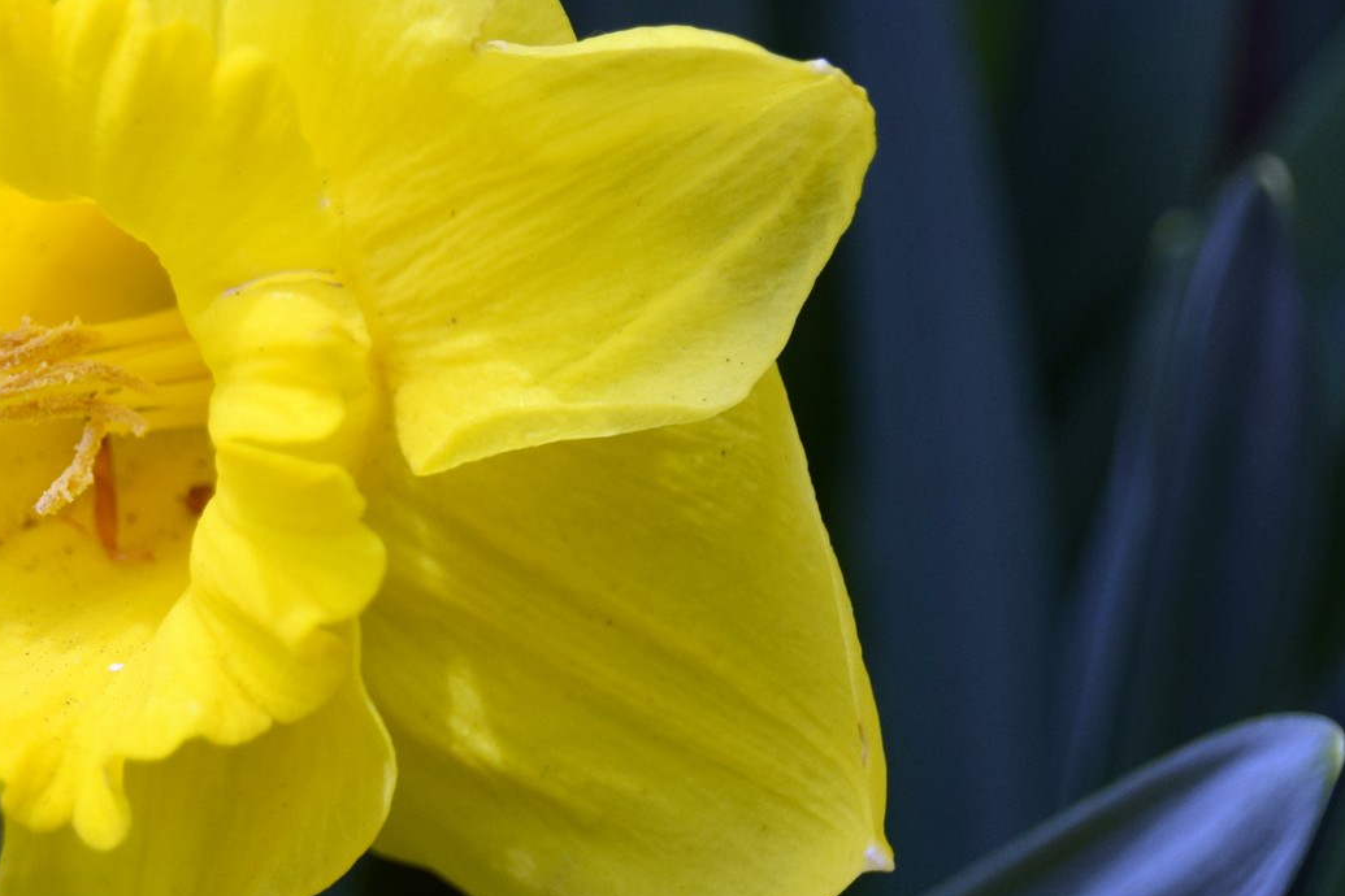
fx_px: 7247
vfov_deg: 7.1
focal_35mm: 194
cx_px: 123
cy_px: 362
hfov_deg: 10.5
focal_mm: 62
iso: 640
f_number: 4.8
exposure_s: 1/1600
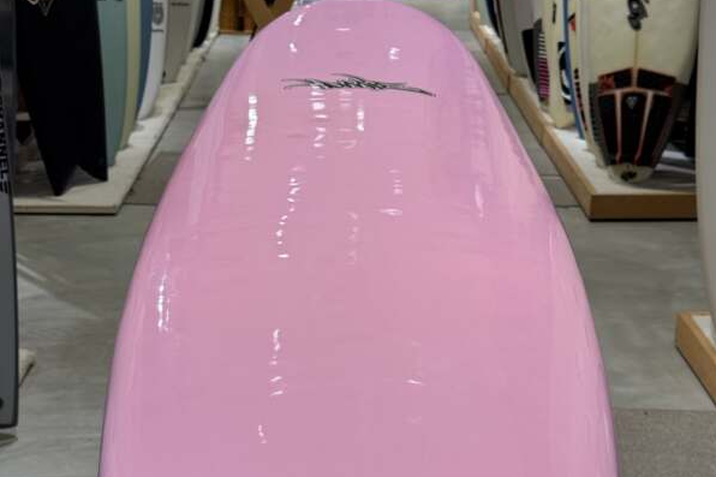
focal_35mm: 67
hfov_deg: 30.1
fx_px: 1332
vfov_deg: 19.9
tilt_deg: -24.1
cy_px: 434
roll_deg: -0.8
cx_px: 359
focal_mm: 6.76
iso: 50
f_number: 1.78
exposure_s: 1/135
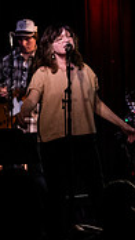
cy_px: -4
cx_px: 286
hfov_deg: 6.7
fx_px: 1119
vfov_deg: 12.1
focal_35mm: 176
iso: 2000
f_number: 3.2
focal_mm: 40
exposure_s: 1/125
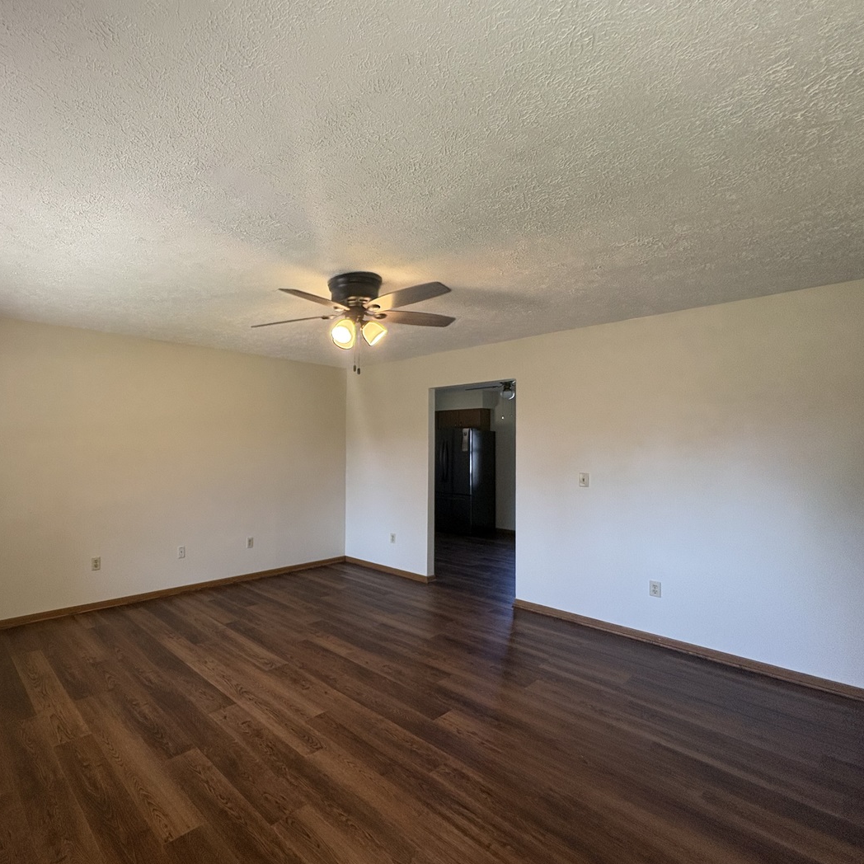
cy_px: 441
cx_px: 280
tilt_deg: +1.2
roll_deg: -0.3
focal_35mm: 17
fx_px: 480
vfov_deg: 84.0
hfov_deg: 80.8
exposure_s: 1/120
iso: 250
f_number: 2.2
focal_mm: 2.22
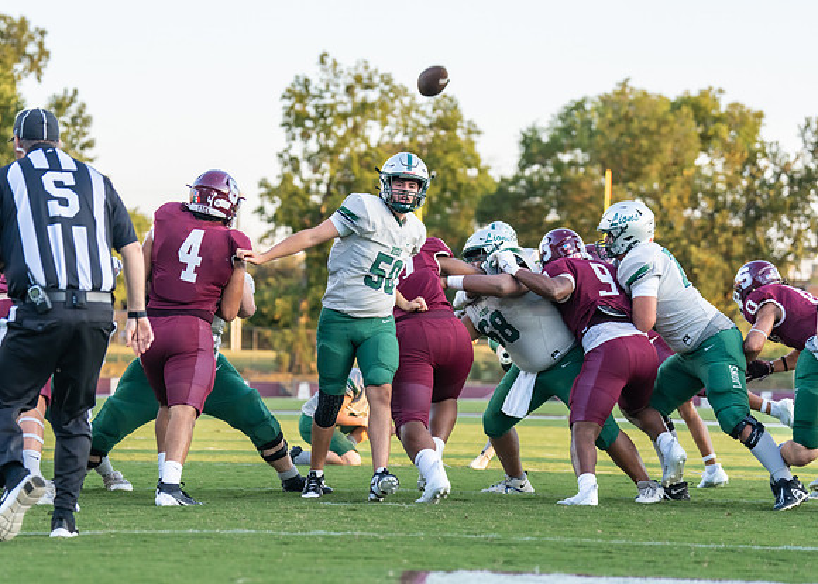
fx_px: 2825
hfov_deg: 16.5
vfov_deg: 11.8
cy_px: 304
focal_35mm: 122
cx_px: 371
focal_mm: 93
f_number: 2.8
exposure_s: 1/1000
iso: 640
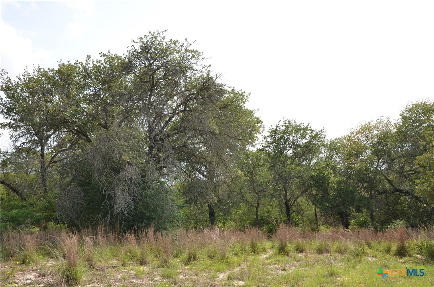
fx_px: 397
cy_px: 144
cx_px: 217
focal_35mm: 33
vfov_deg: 39.8
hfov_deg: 57.3
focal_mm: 22
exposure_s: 1/250
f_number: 6.3
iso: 100
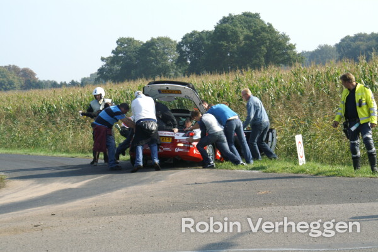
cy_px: 126
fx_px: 1102
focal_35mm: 105
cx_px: 189
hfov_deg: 19.5
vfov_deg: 13.0
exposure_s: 1/200
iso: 400
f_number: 13
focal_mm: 70
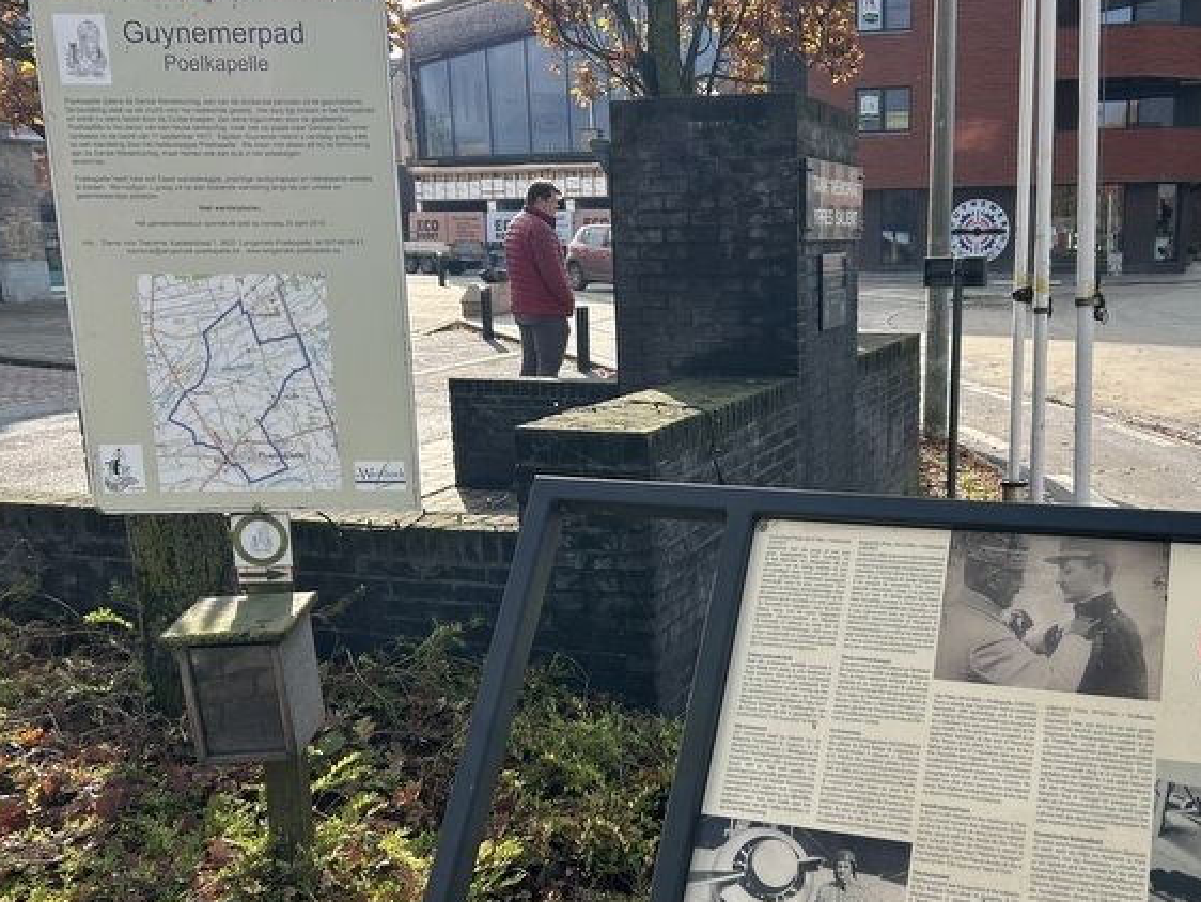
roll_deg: -0.3
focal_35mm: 37
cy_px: 524
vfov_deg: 38.6
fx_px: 1284
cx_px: 763
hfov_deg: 49.5
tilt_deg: -13.3
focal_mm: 5.7
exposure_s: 1/1621
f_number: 1.5
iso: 50
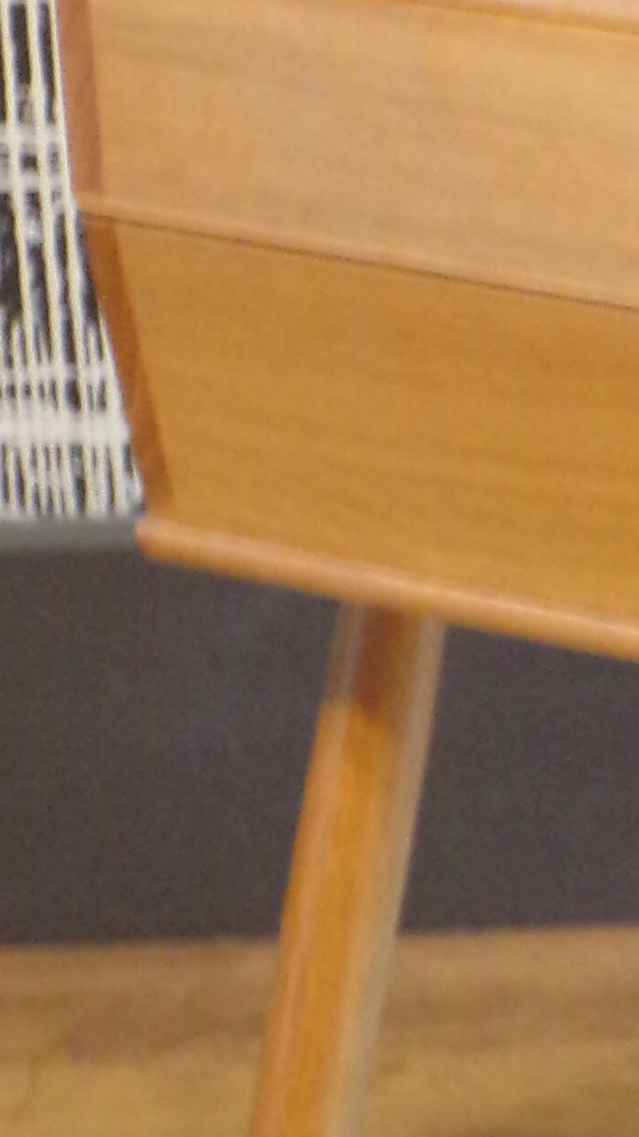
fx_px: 5904
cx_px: 1104
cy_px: 457
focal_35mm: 196
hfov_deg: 6.1
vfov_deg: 11.0
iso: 400
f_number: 3.5
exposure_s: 1/10
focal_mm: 8.7
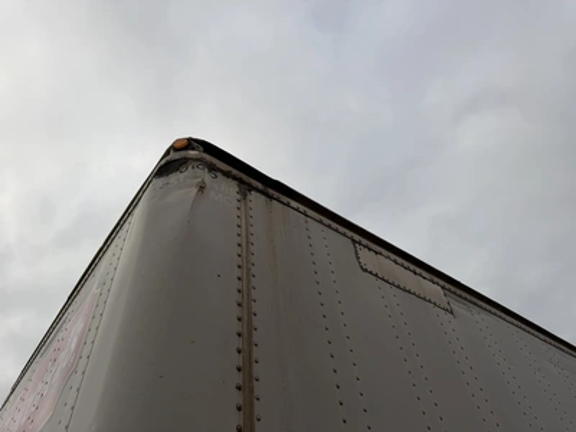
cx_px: 288
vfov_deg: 56.8
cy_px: 216
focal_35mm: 24
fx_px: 399
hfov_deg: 71.6
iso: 80
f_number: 1.78
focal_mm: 6.76
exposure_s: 1/3279
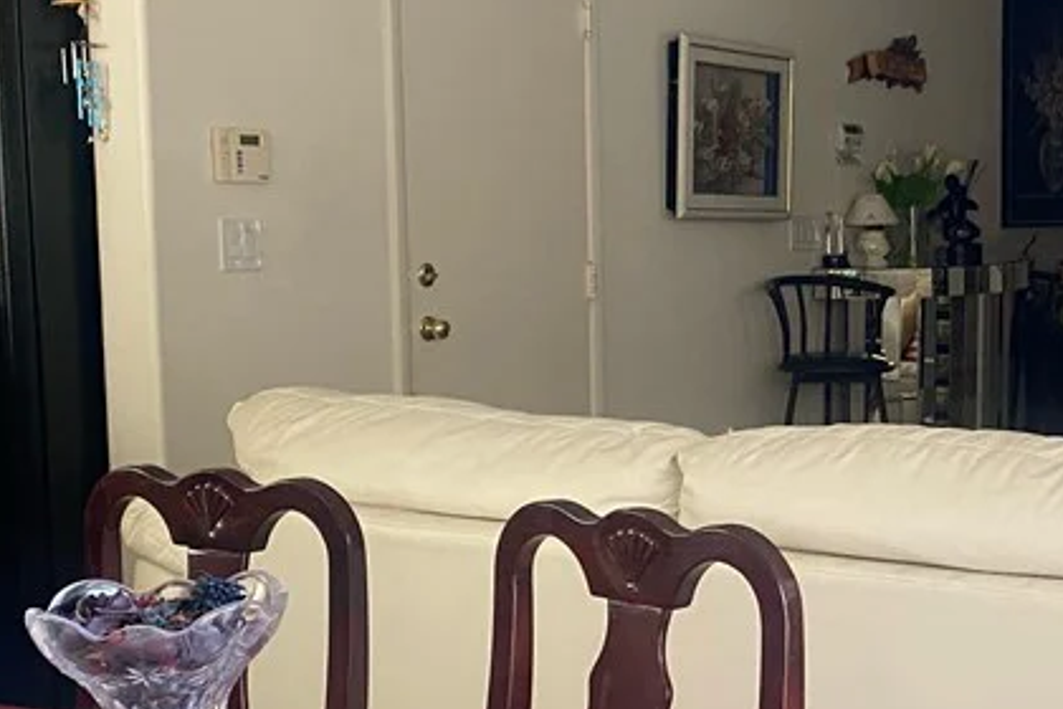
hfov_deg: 29.1
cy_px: 463
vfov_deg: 20.6
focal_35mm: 66
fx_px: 1949
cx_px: 987
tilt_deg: -7.7
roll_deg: -0.7
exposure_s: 1/60
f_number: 1.8
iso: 200
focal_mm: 4.25
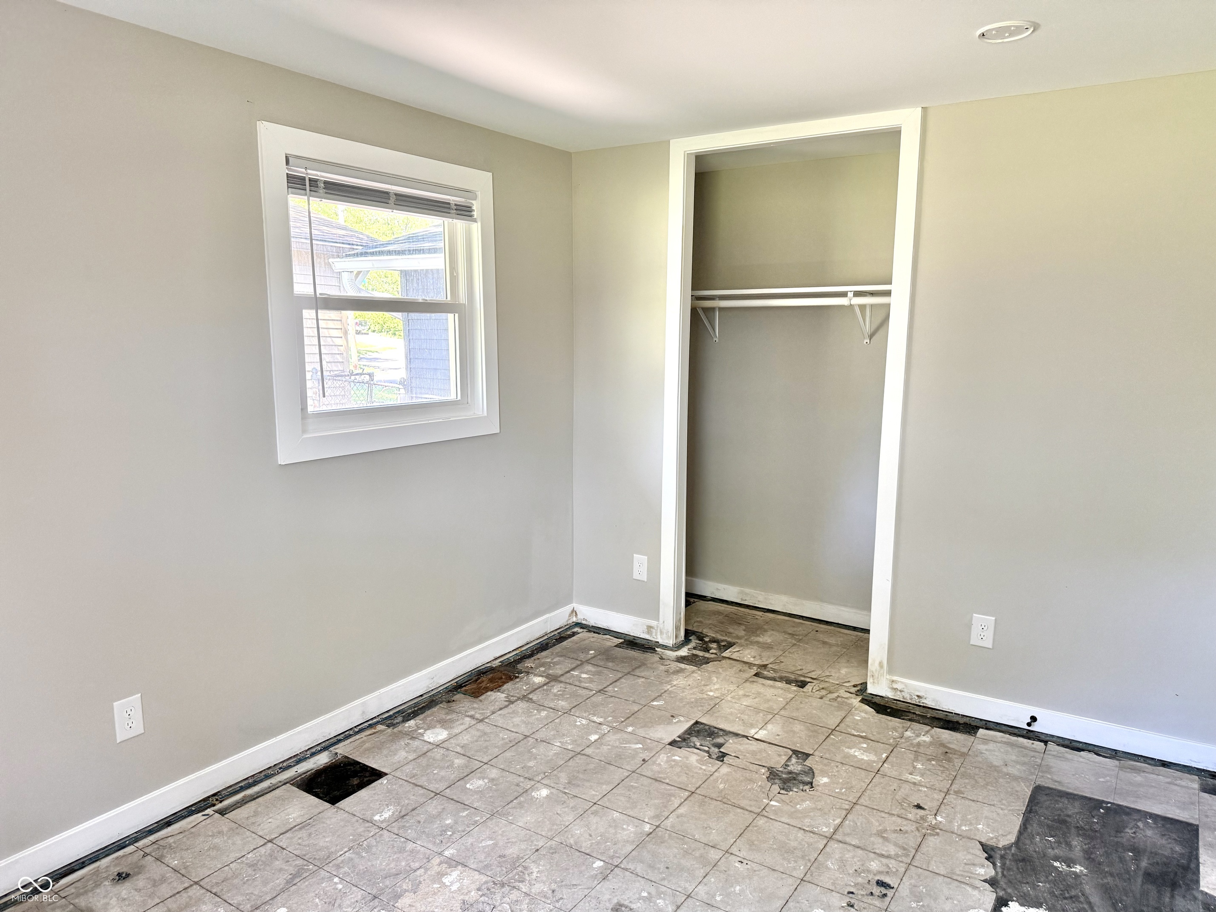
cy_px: 456
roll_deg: -1.8
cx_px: 608
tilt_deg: -8.9
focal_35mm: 24
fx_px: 843
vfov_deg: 56.8
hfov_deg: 71.6
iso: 200
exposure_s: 1/103
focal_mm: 6.76
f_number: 1.78
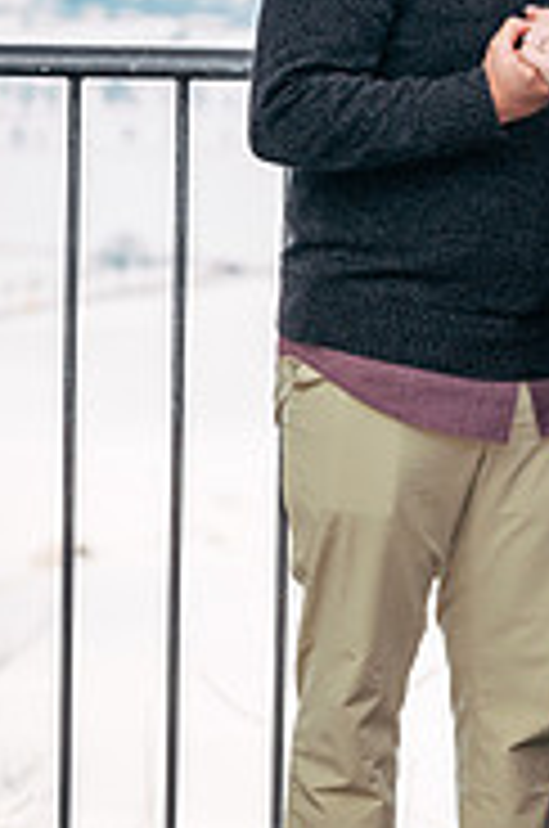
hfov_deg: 5.5
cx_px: 556
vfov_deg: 8.3
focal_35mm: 249
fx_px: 5717
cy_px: 140
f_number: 5
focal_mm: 102
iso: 250
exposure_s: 1/1600
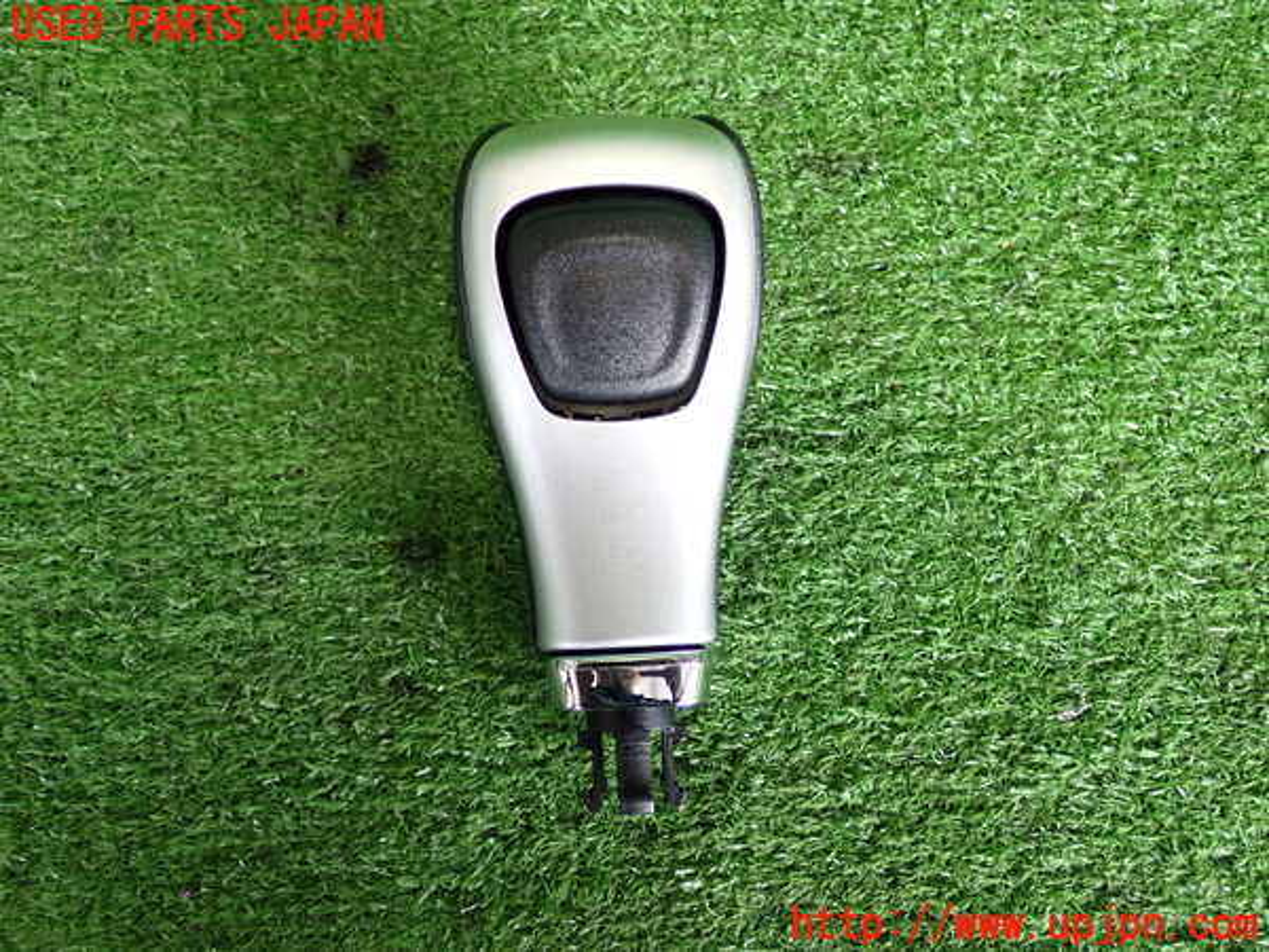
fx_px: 1320
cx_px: 634
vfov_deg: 39.7
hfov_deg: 51.4
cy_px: 476
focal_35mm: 36
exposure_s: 1/40
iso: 400
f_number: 2.5
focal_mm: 6.37
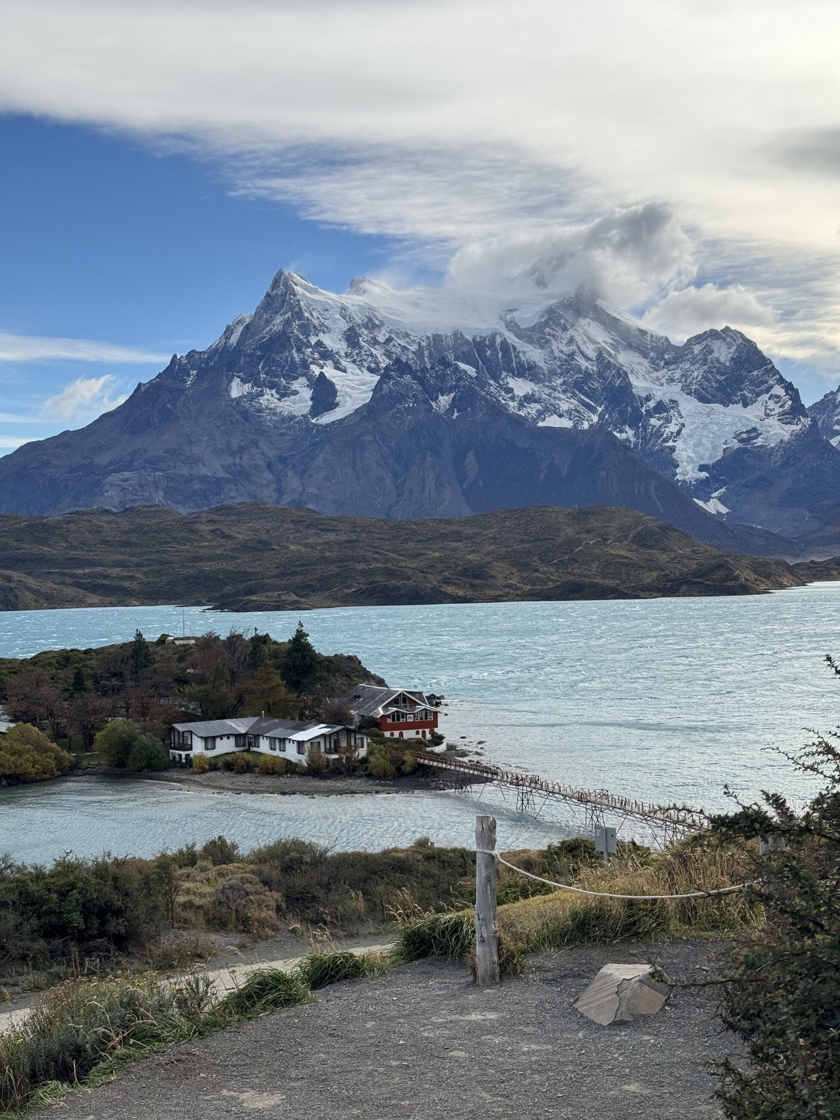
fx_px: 1553
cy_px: 560
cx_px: 420
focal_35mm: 48
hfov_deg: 30.3
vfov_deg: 39.7
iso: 64
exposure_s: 1/4975
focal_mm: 6.76
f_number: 1.78
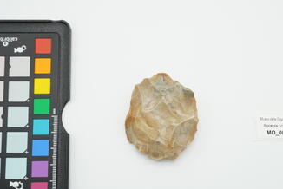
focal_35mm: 51
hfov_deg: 39.0
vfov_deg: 26.6
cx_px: 159
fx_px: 399
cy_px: 117
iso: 100
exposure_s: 1/10
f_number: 16
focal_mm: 23
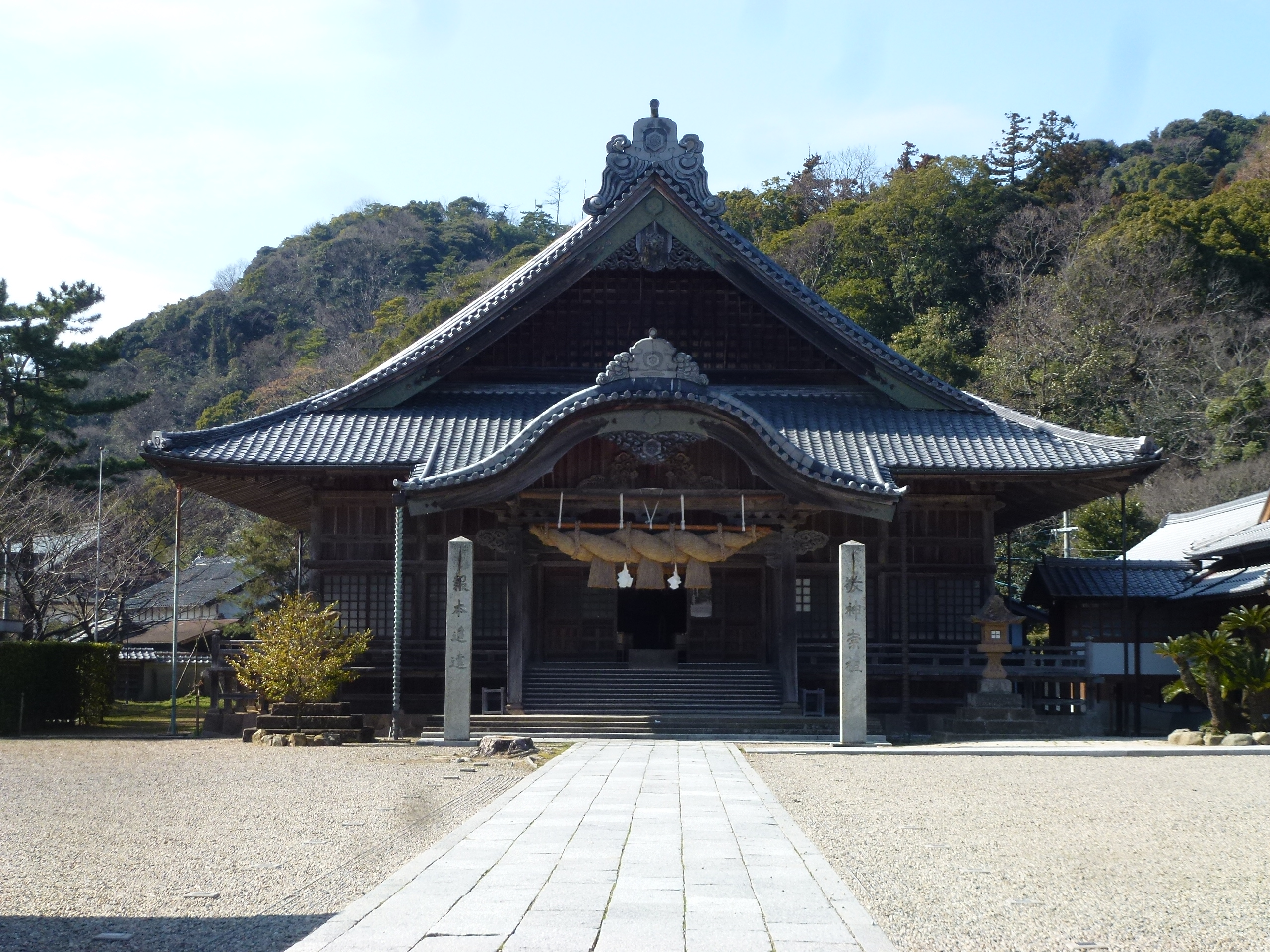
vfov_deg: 25.7
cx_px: 635
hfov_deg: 33.8
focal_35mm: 57
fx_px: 2091
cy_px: 476
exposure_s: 1/320
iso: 100
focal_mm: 10.1
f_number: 4.4
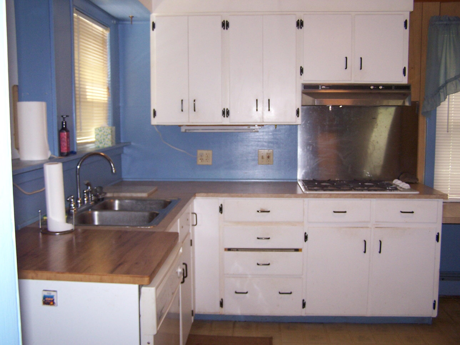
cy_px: 172
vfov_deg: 37.7
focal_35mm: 38
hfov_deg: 49.0
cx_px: 230
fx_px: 505
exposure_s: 1/60
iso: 140
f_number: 2.8
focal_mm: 6.3
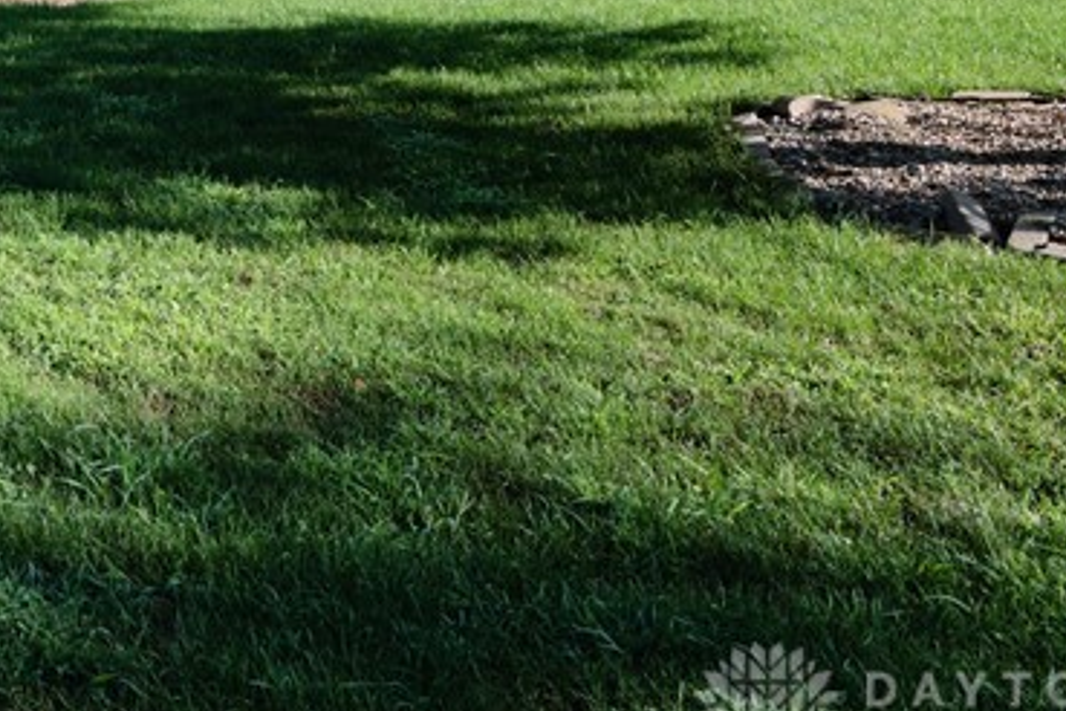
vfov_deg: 21.8
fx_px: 1613
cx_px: -331
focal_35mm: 54
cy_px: -270
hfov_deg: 29.3
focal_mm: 18.5
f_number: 6.3
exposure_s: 1/500
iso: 320
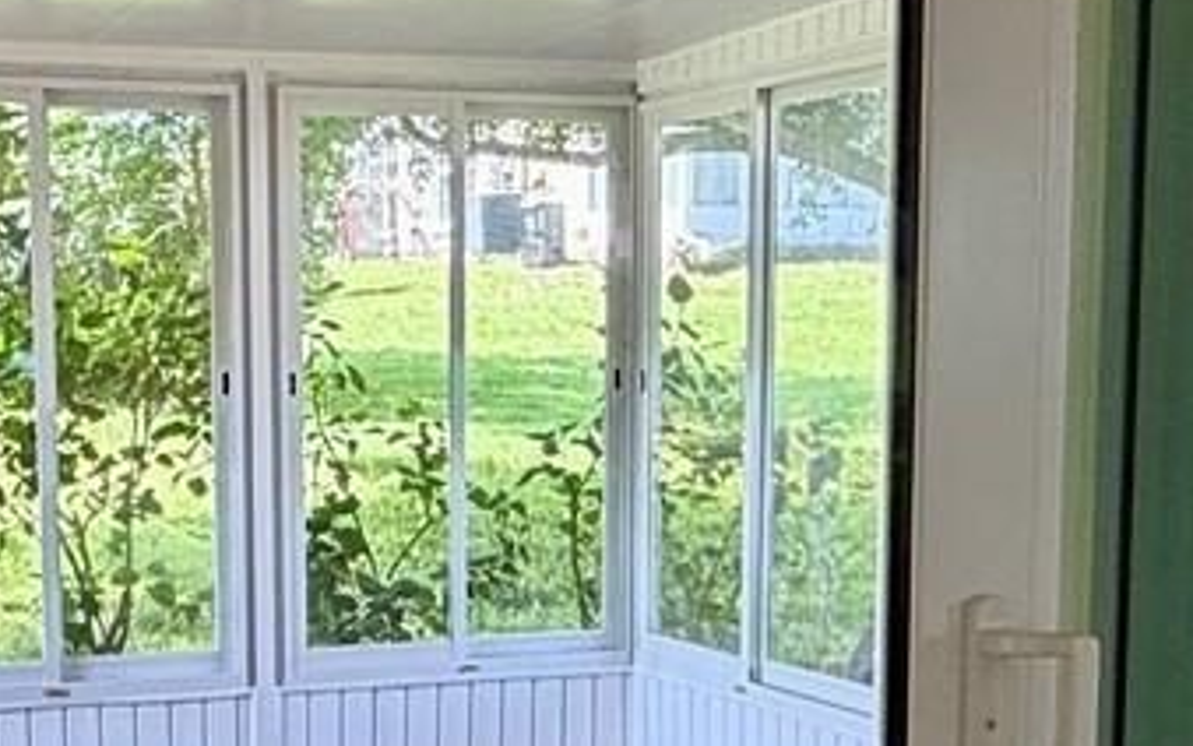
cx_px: 380
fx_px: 2276
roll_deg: +1.2
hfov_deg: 29.1
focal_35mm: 70
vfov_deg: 18.4
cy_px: 651
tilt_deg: -8.5
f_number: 2.2
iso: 100
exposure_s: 1/120
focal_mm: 2.22
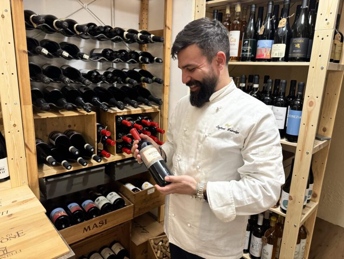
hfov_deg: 71.6
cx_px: 172
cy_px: 130
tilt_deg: -13.4
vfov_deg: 56.8
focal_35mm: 24
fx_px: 239
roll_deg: -2.0
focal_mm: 6.86
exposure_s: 1/57
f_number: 1.78
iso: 400
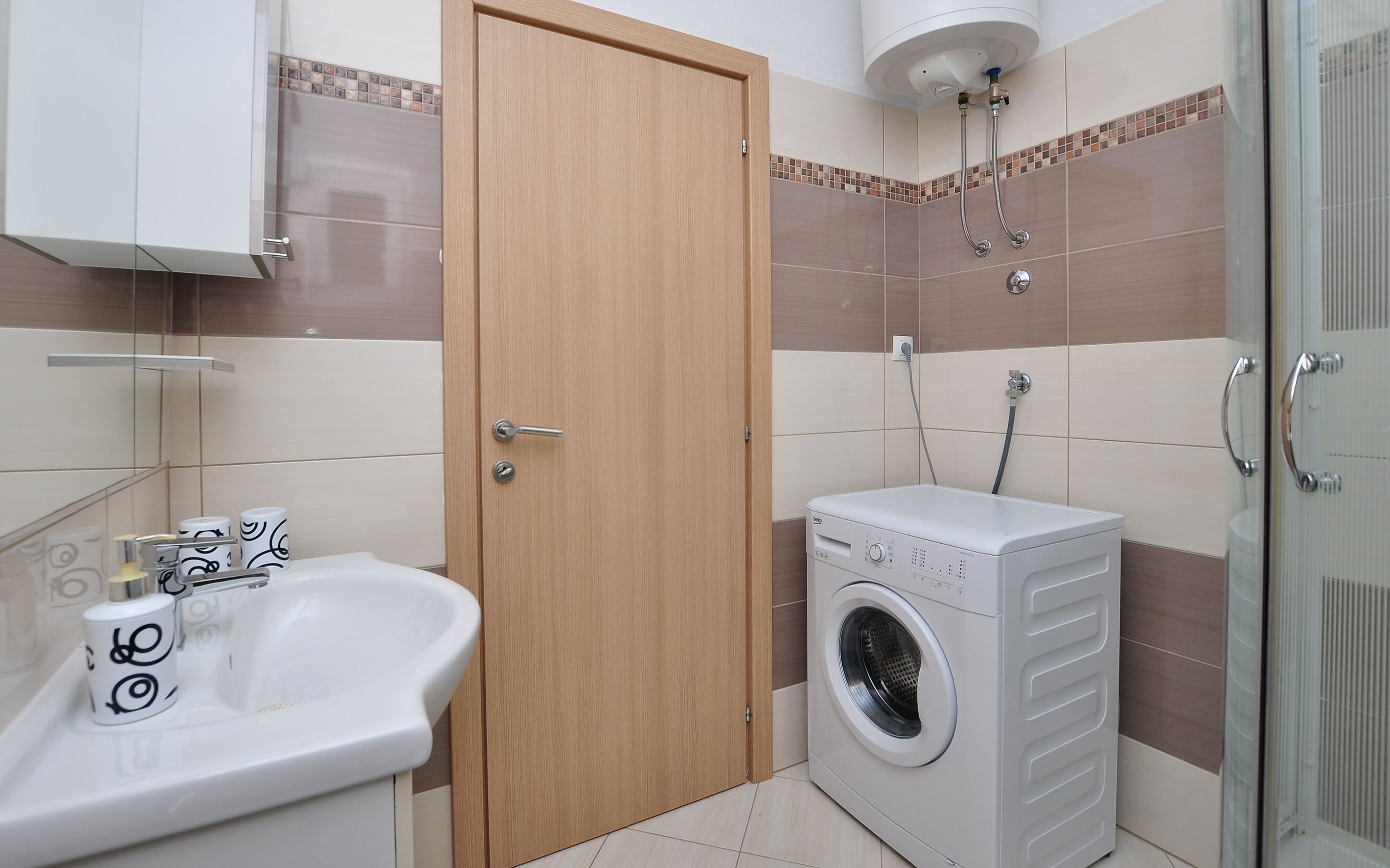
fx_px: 606
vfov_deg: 71.1
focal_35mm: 16
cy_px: 396
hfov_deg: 97.8
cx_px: 684
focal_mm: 10
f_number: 8
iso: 200
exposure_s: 1/200
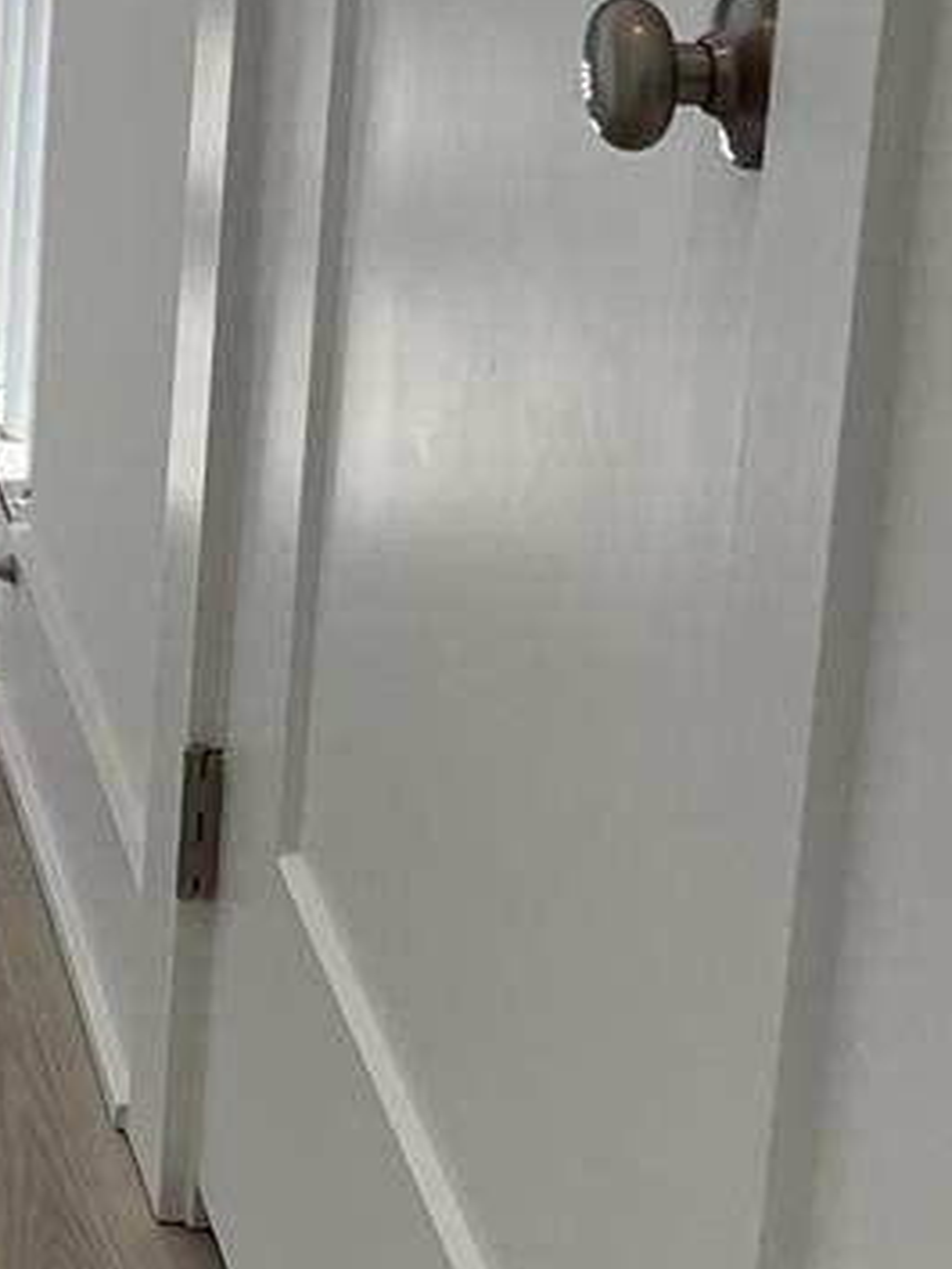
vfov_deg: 16.6
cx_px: -912
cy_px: -309
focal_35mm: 113
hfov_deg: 11.8
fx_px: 4141
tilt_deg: -13.4
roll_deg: +0.6
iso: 32
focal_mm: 4.2
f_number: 1.6
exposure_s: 1/399
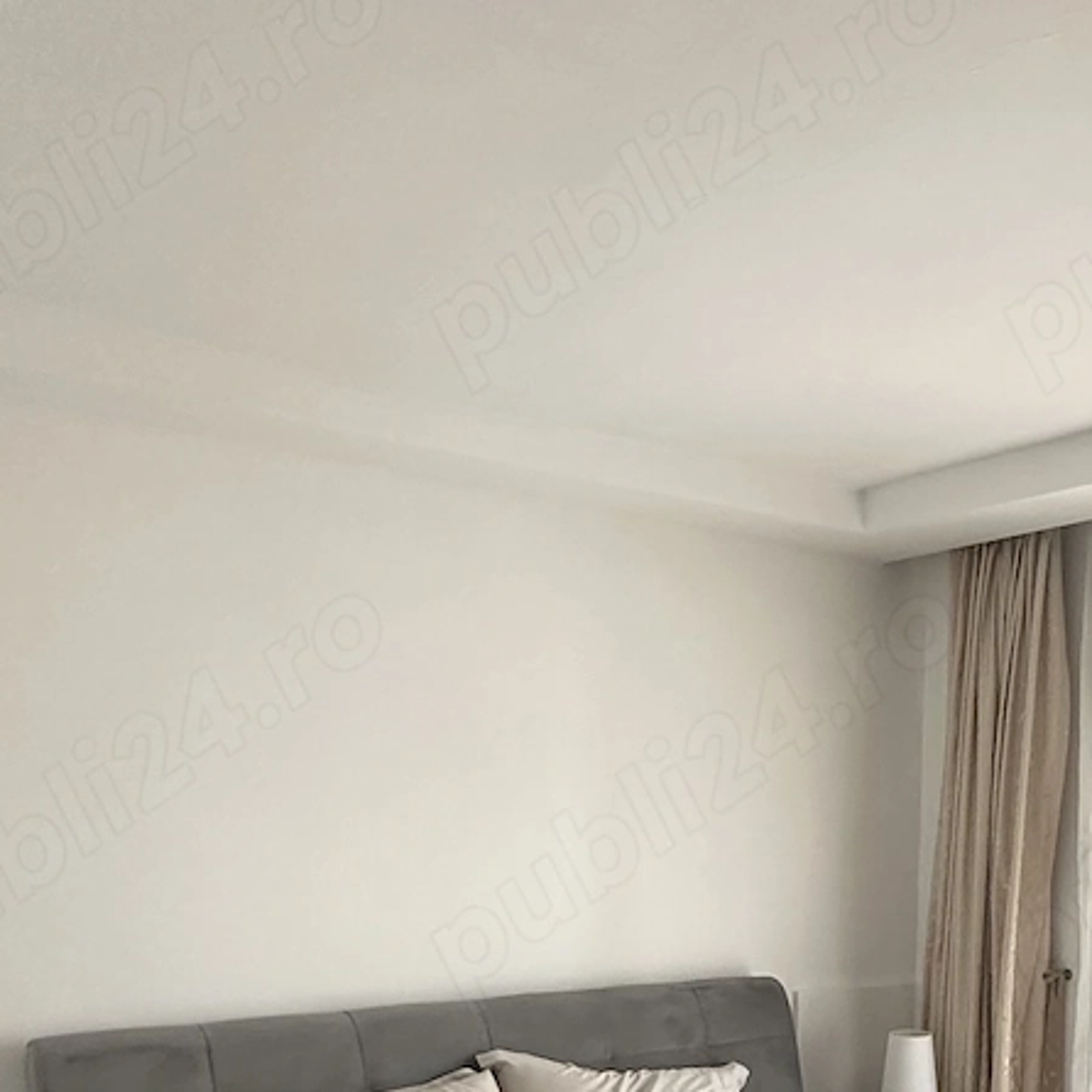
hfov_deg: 41.5
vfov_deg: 42.2
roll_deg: -1.3
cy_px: 923
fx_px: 1321
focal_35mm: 37
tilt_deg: -4.4
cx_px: 977
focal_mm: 2.22
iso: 400
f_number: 2.2
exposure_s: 1/50
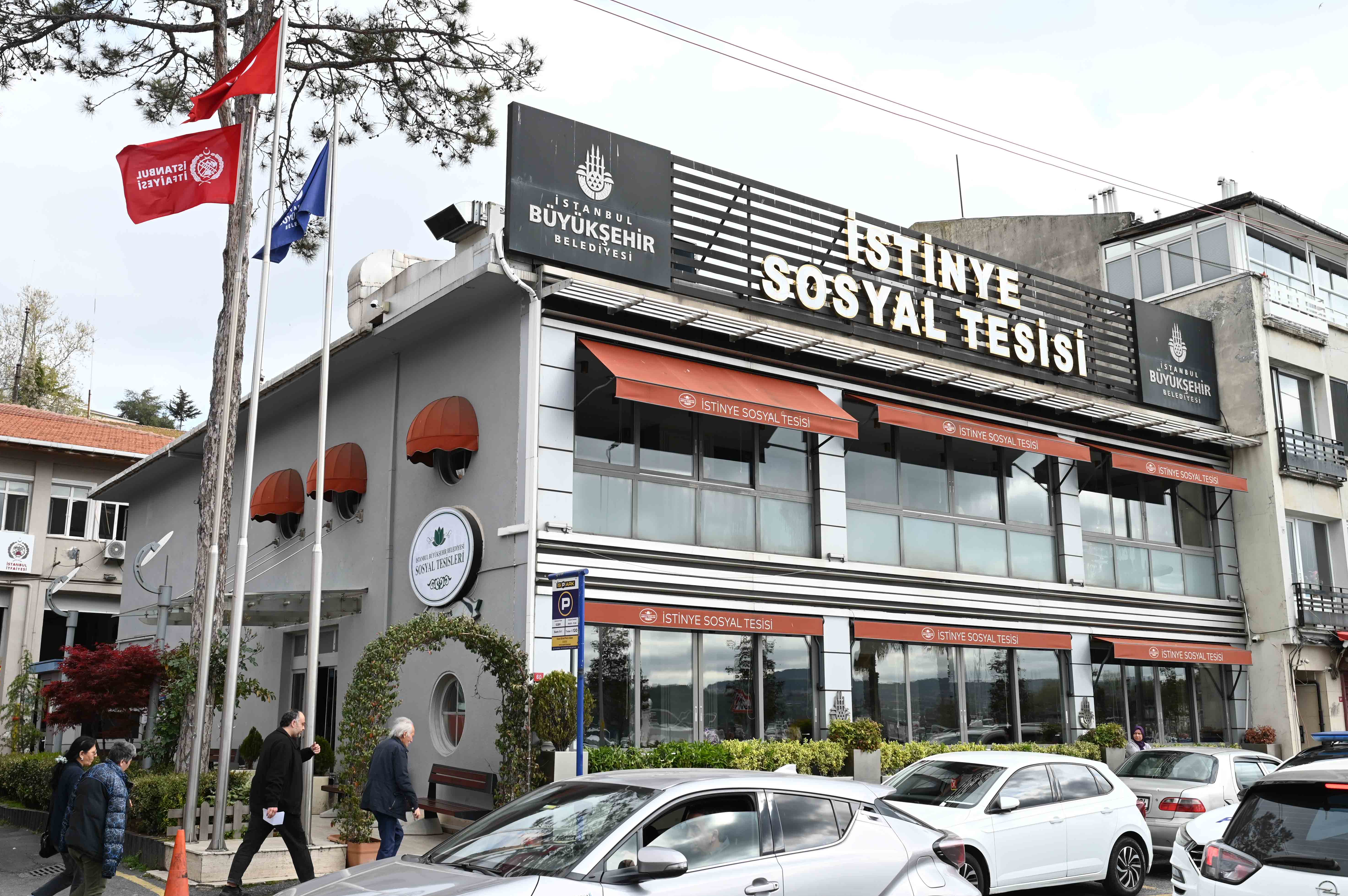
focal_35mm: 35
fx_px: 1292
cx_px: 668
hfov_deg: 55.1
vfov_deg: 38.3
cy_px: 435
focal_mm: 33.5
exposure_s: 1/400
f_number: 8
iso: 400
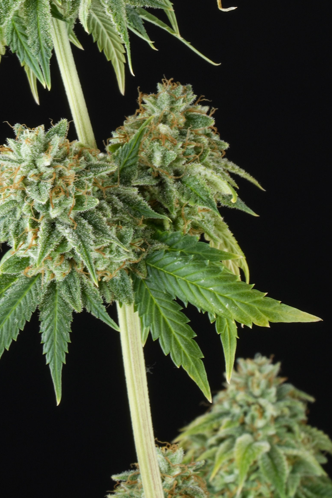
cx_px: 8
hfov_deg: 3.8
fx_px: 4943
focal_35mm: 357
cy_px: 55
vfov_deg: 5.8
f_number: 16
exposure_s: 1
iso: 100
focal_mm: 93
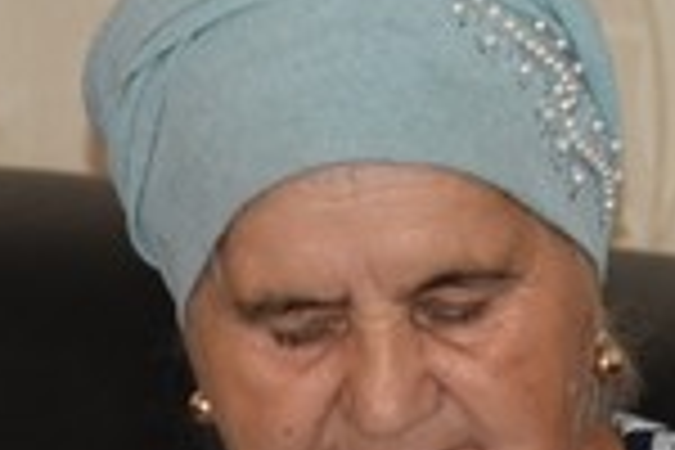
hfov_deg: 4.6
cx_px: 871
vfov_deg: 3.0
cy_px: 936
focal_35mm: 449
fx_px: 8418
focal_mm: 50
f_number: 4.8
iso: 1250
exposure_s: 1/125
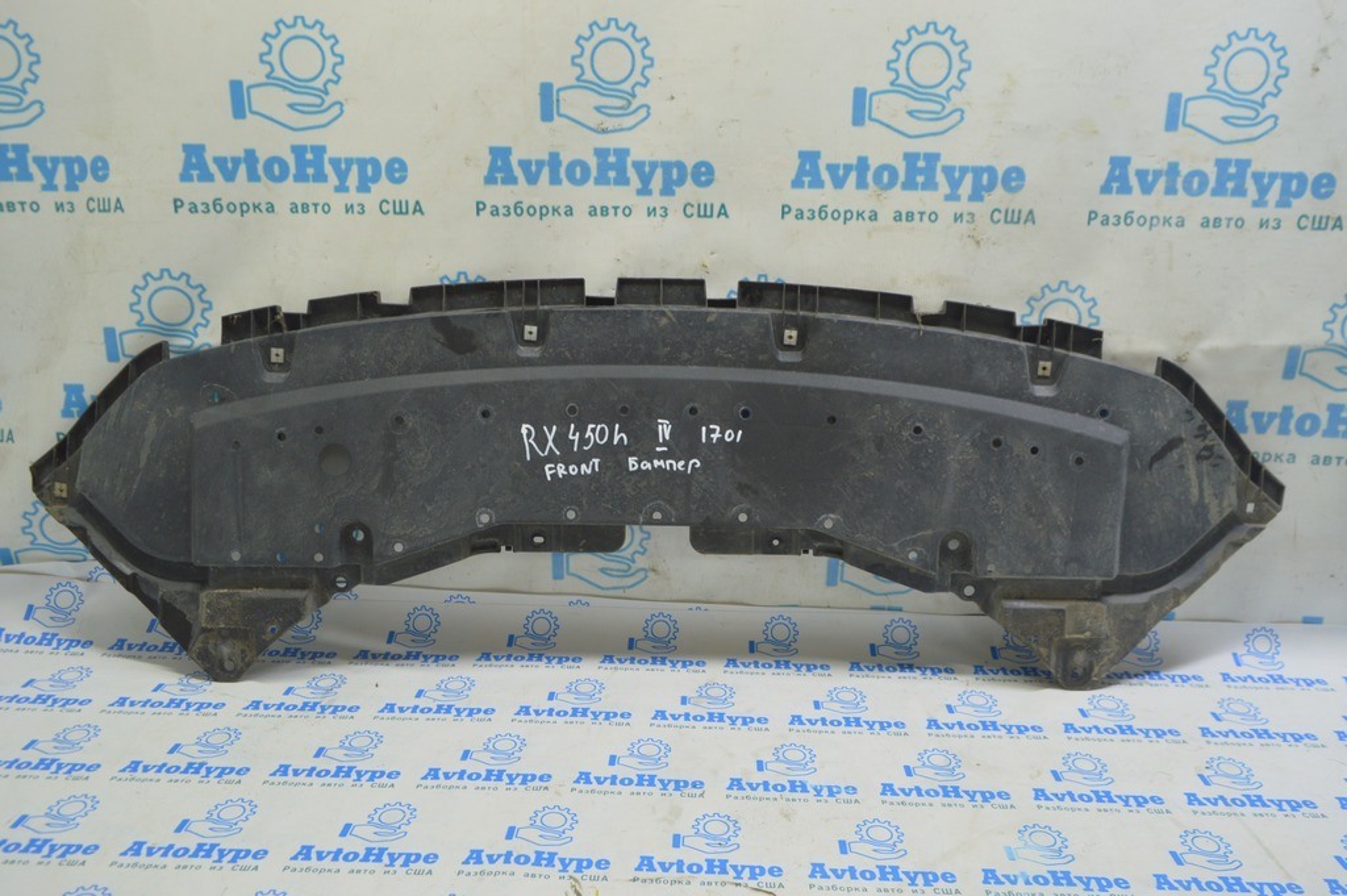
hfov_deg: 67.4
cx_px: 674
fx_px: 1009
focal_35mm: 27
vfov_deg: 47.9
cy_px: 448
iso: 400
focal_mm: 18
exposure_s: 1/20
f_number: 5.6
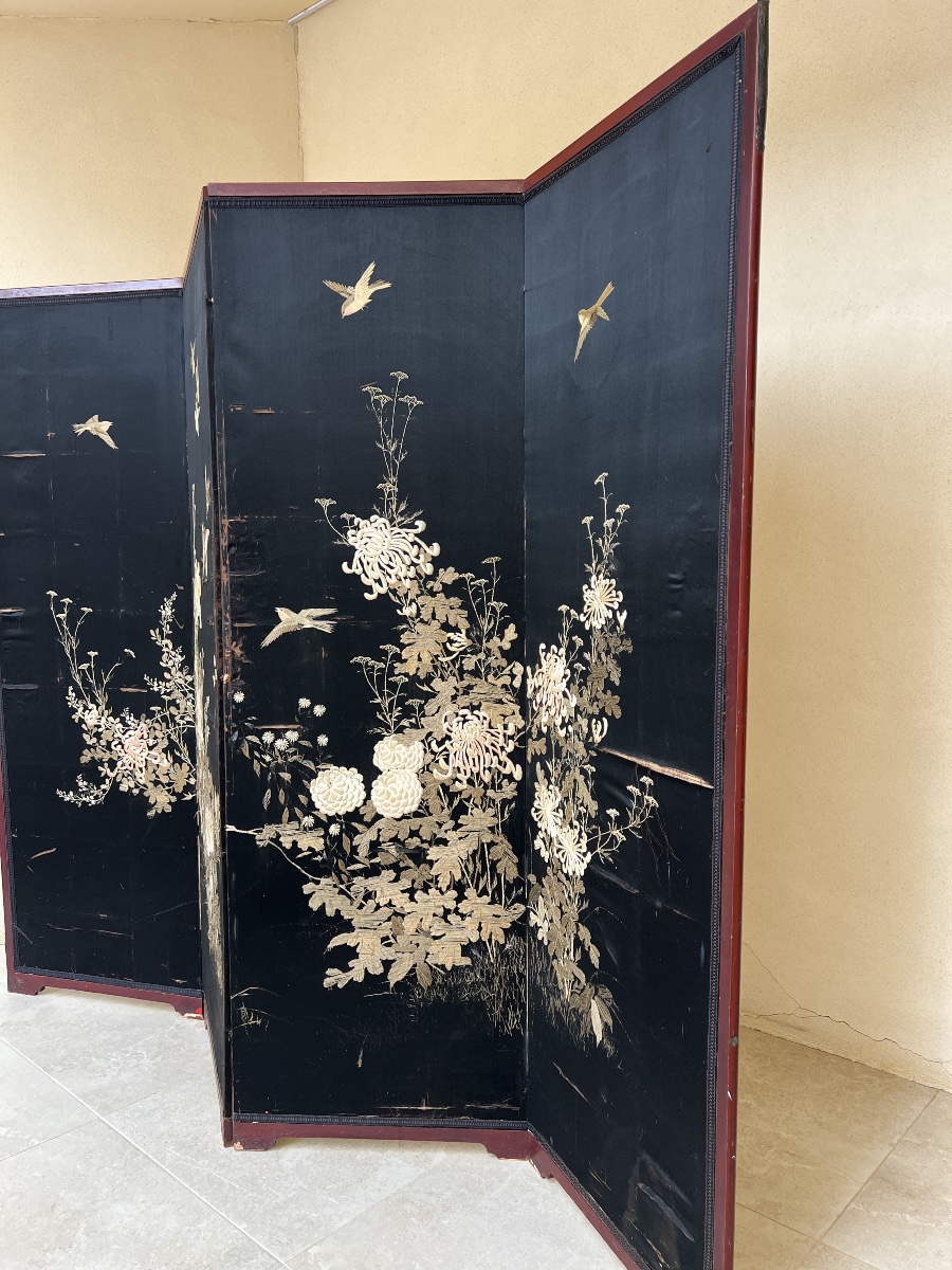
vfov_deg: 67.3
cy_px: 635
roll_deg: +0.9
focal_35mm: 26
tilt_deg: -4.2
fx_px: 953
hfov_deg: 53.1
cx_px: 476
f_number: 1.5
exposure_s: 1/121
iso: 100
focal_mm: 5.7
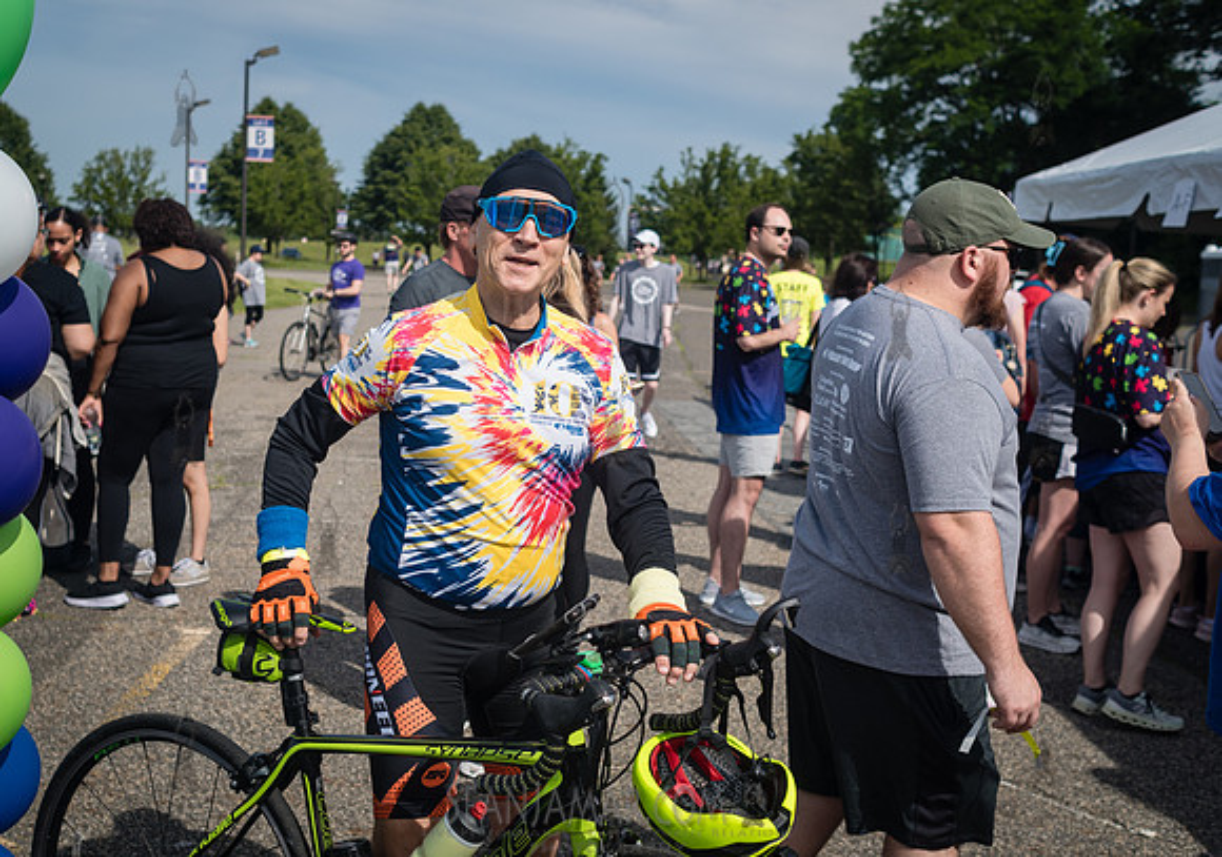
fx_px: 1572
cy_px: 455
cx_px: 497
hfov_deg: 42.3
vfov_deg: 30.5
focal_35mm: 46
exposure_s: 1/2500
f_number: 4
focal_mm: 35
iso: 200
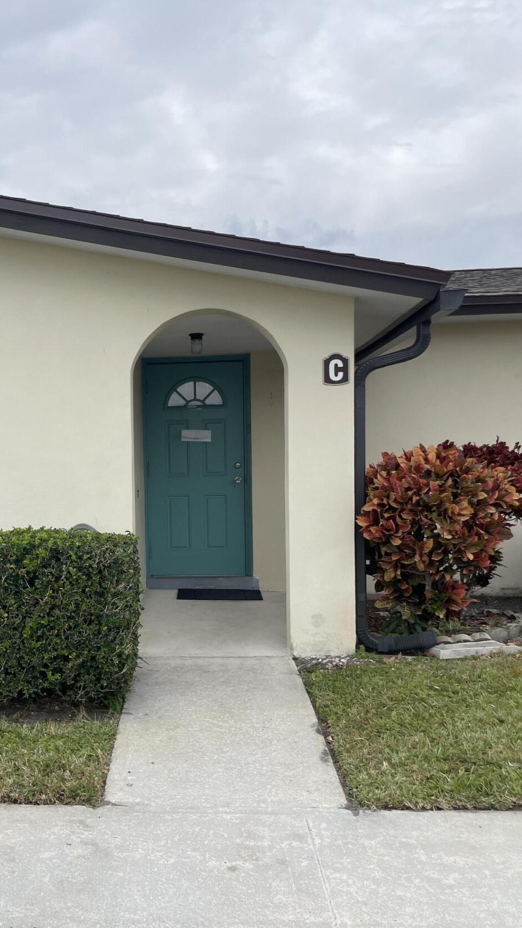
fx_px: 837
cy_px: 517
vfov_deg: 57.9
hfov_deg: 34.0
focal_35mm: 34
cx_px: 136
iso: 32
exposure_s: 1/1984
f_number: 1.6
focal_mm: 4.2
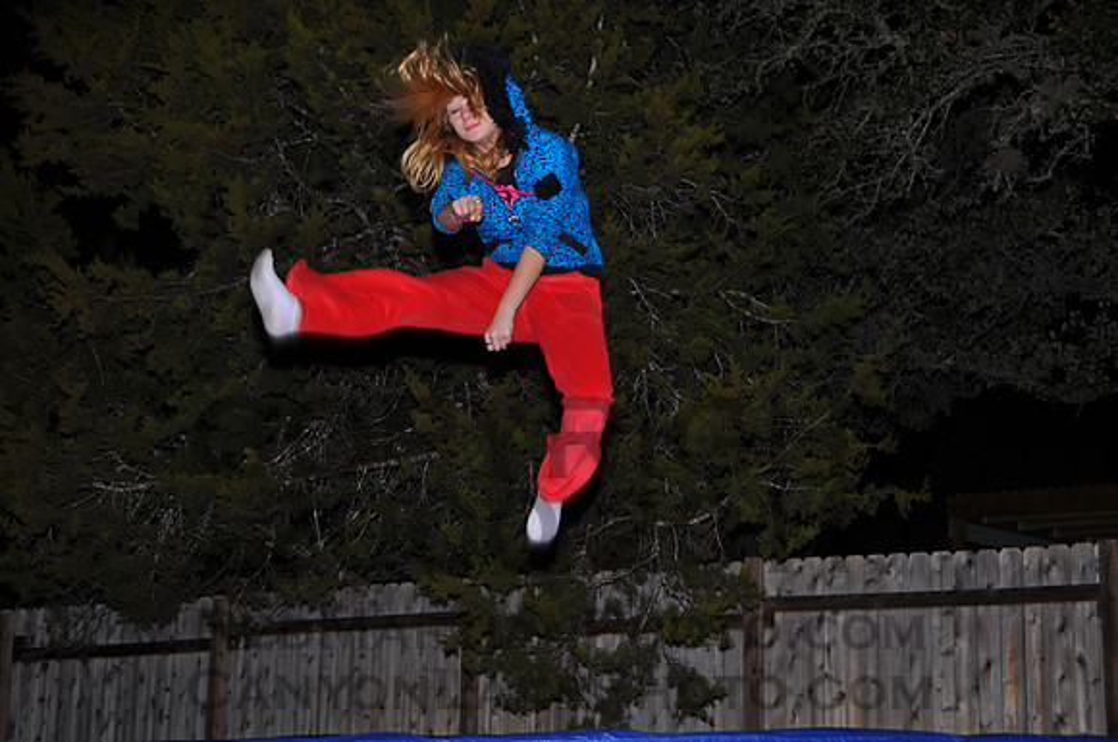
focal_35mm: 75
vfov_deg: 18.1
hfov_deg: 27.0
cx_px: 559
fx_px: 2326
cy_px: 371
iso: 200
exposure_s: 1/60
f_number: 5.6
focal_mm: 50
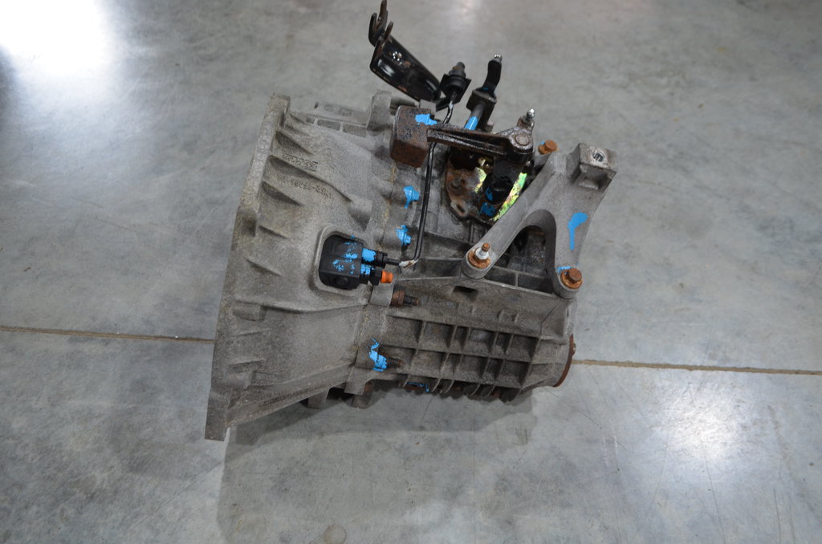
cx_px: 411
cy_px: 272
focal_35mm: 30
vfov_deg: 43.4
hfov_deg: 62.0
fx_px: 684
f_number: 4
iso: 640
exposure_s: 1/60
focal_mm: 20
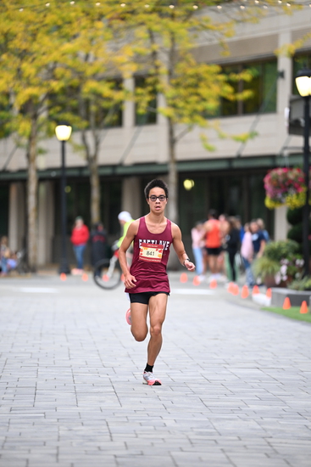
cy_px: 234
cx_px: 156
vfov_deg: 10.3
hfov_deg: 6.9
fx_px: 2590
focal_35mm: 200
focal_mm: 200
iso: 1600
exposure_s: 1/800
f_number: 2.8
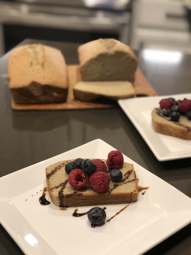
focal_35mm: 52
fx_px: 383
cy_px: 128
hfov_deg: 28.0
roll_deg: -1.5
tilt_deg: -28.7
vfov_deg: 36.8
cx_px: 96
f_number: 2.4
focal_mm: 6
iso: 160
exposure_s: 1/30
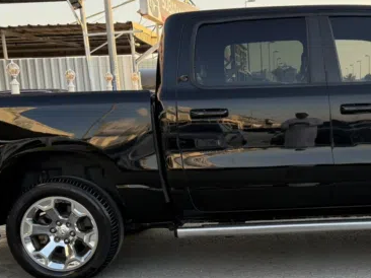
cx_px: 289
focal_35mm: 42
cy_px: 215
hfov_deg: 43.1
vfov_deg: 33.5
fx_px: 450
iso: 100
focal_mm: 6.76
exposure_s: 1/567
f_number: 1.78
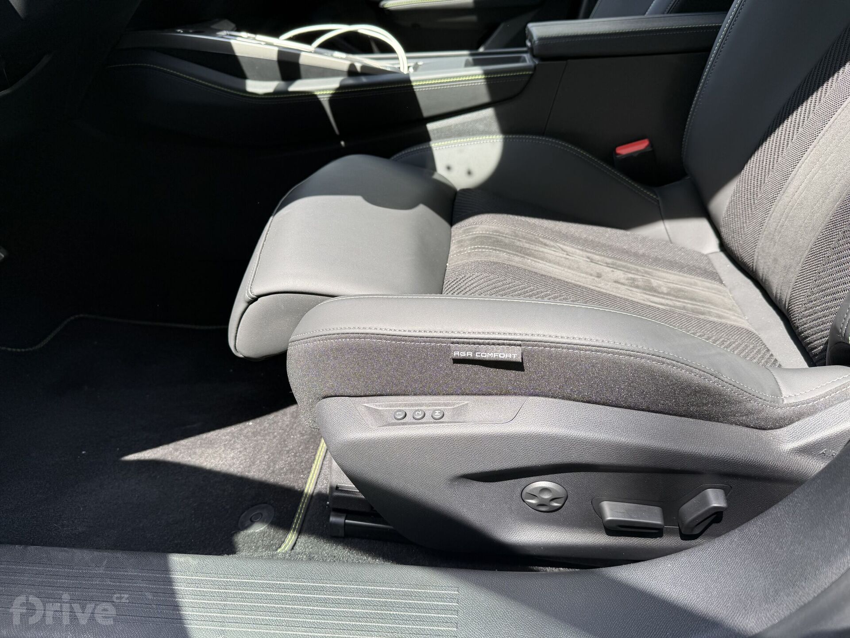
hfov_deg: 71.6
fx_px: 589
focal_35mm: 24
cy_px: 319
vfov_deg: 56.8
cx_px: 425
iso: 80
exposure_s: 1/555
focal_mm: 6.76
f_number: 1.78
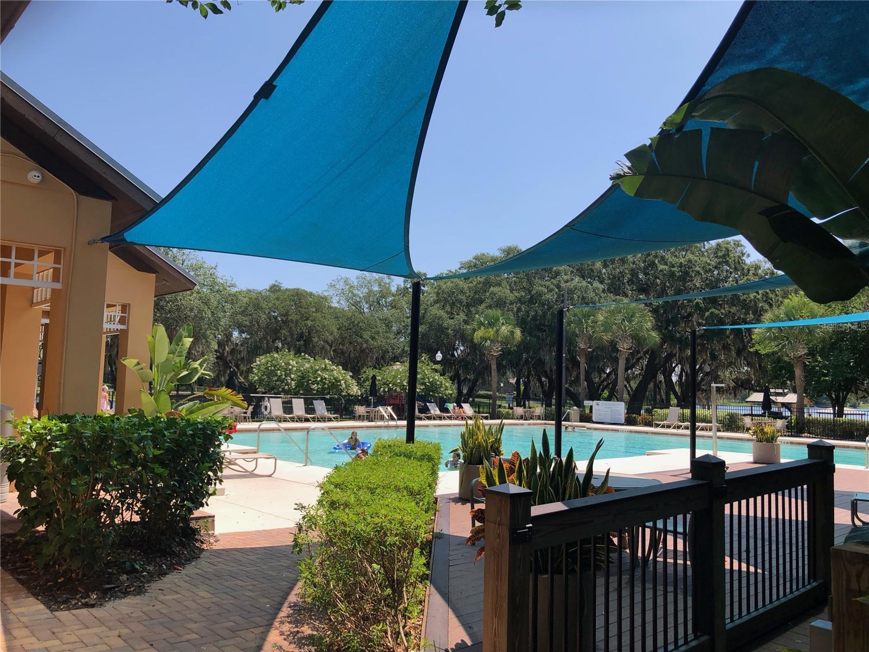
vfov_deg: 49.7
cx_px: 434
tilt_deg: -0.4
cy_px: 326
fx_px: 703
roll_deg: -1.5
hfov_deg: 63.4
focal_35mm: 28
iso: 20
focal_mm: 3.99
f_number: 1.8
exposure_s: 1/1621
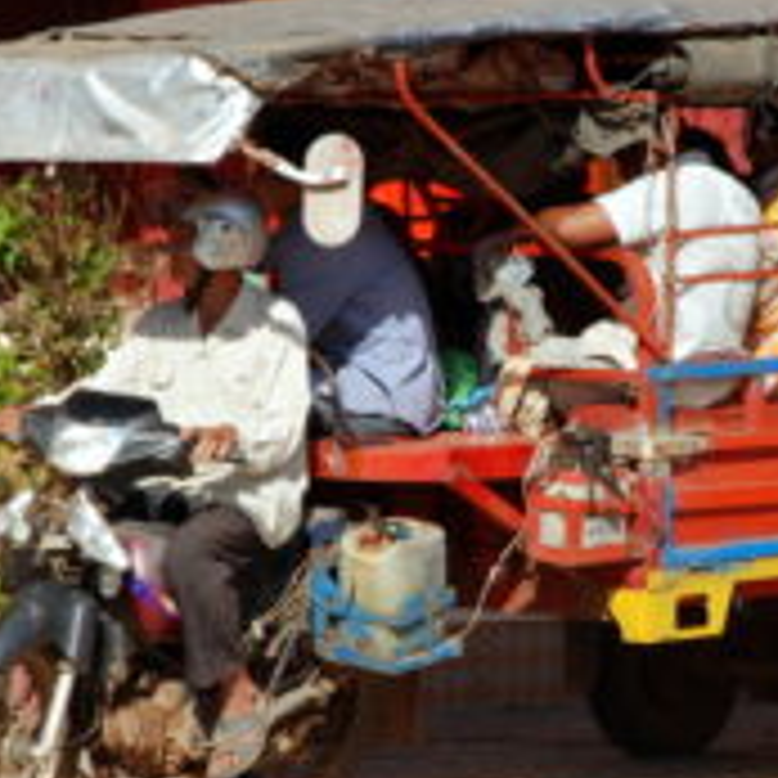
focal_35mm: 258
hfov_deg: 6.8
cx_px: 585
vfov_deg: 6.8
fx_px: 6560
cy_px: 402
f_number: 16
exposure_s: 1/60
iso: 100
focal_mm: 70
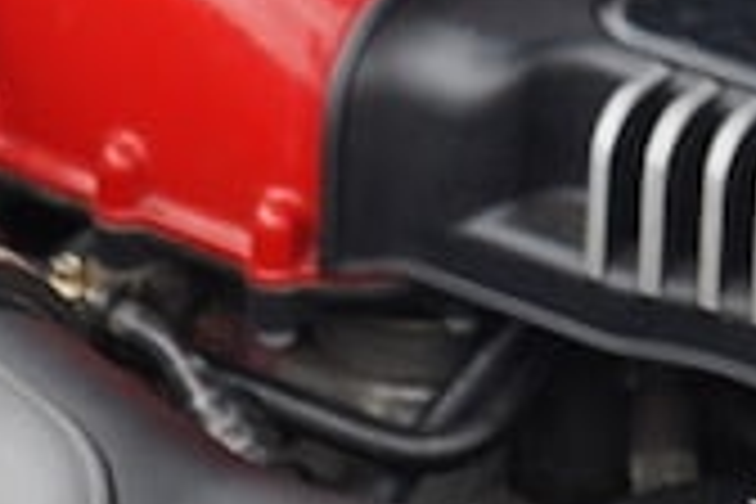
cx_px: 554
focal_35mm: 275
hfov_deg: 7.5
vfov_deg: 4.9
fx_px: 5775
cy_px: 878
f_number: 4
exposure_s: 1/60
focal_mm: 36
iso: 100
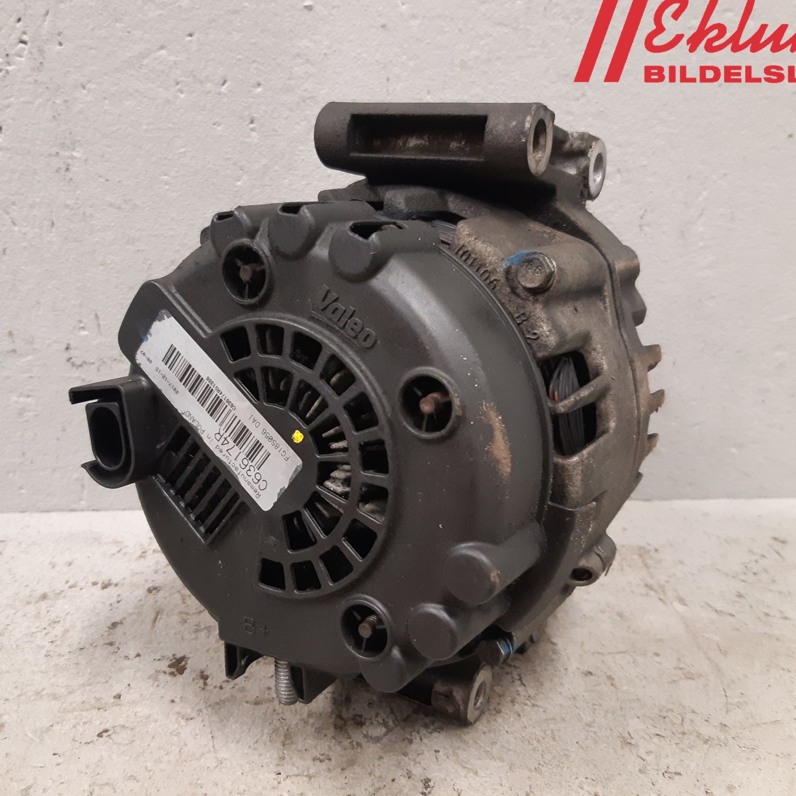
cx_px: 359
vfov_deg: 52.5
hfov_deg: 52.4
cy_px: 396
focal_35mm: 31
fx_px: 806
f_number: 1.7
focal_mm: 3.93
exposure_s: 1/33
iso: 200
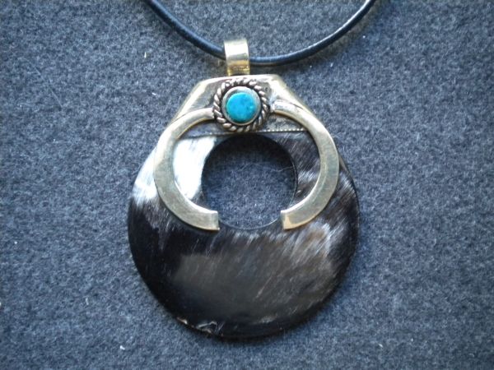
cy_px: 185
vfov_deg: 35.1
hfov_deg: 45.8
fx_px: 585
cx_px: 247
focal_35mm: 41
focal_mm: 7.4
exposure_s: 1/29.2
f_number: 3.5
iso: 400
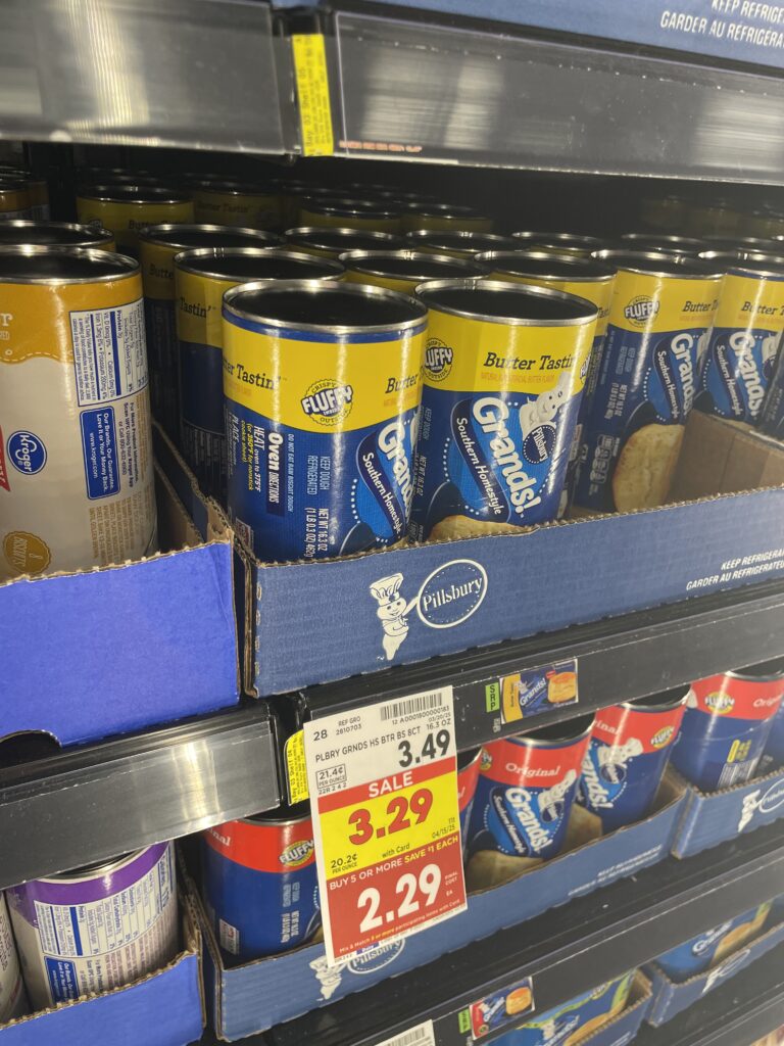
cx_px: 392
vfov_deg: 67.3
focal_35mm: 26
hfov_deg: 53.1
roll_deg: -4.9
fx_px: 785
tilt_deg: -26.2
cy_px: 523
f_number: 1.6
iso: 80
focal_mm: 4.2
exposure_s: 1/121
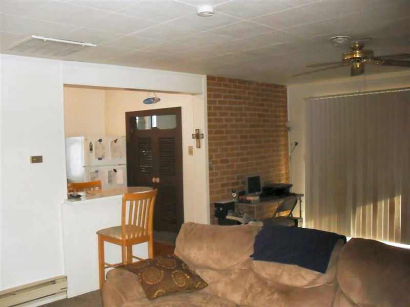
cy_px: 154
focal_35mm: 35
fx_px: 415
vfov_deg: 40.7
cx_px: 205
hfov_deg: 52.6
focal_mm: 6.3
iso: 320
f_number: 3.2
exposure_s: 1/45
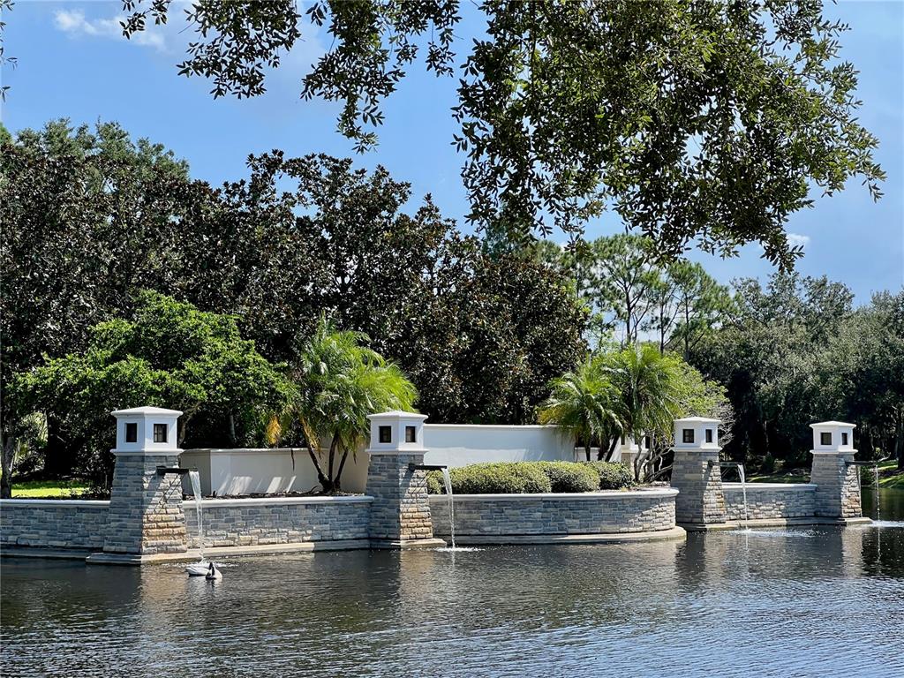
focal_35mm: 77
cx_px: 452
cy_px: 339
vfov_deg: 19.1
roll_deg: +0.7
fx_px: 2011
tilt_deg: +2.8
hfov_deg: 25.3
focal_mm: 9
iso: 32
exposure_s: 1/435
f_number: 2.8
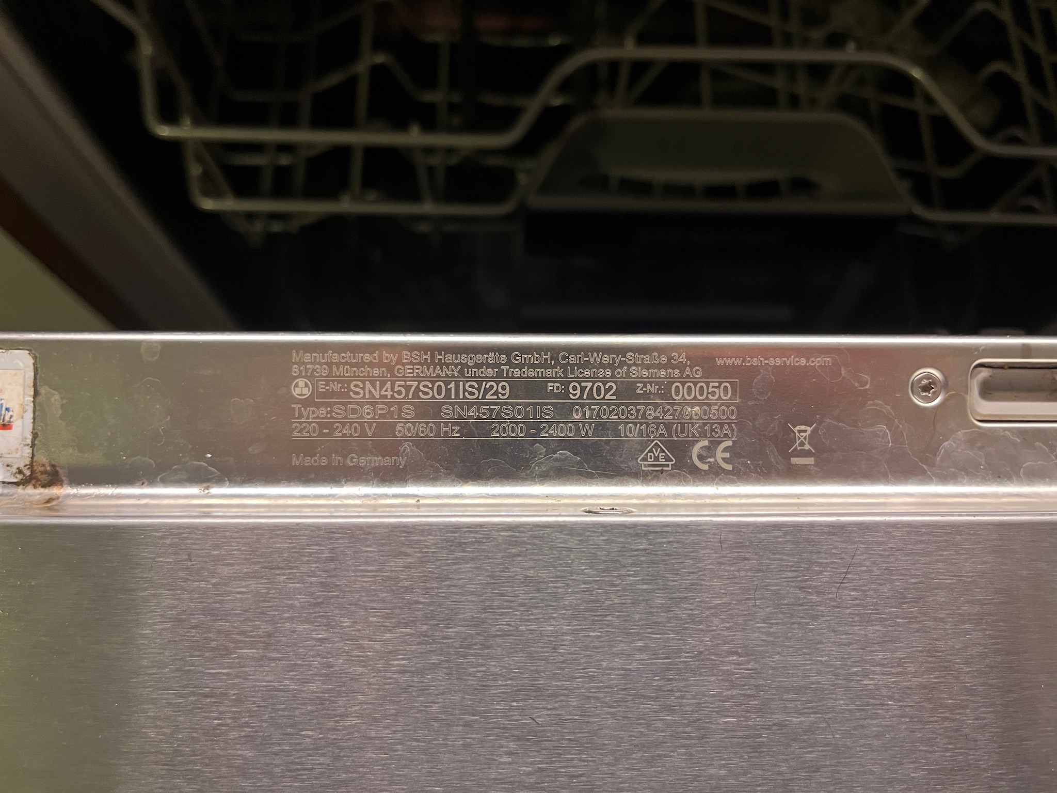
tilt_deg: -72.1
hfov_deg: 67.3
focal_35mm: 26
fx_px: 794
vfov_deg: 53.1
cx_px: 528
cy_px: 396
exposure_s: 1/50
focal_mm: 5.1
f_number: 1.6
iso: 200
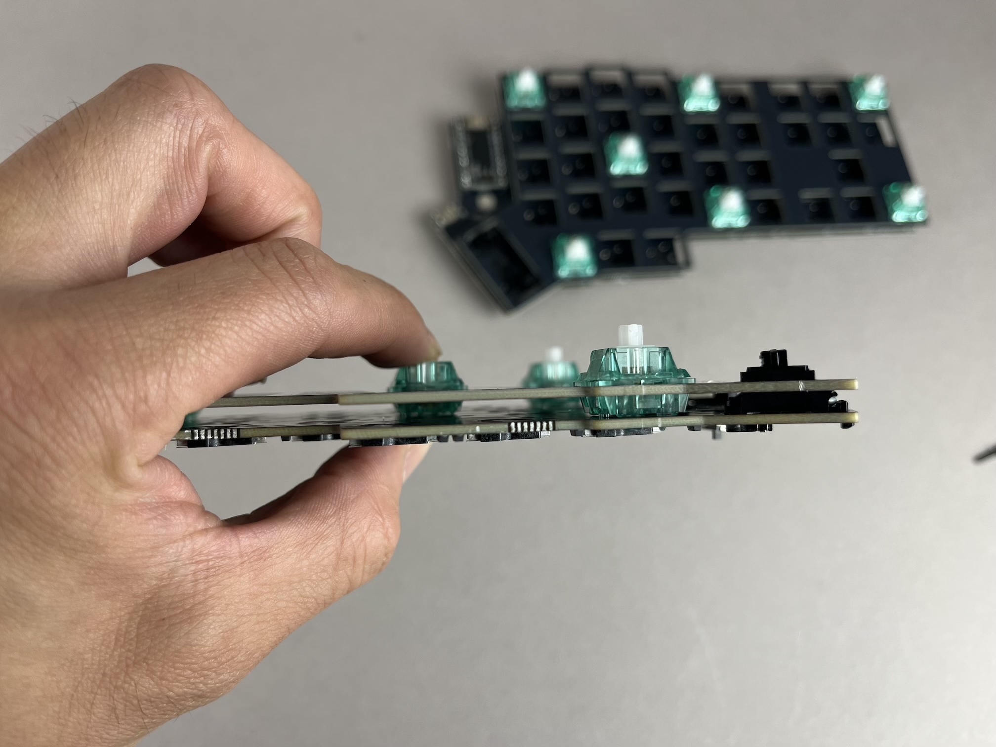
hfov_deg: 67.3
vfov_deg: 53.1
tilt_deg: -69.4
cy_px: 374
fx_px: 748
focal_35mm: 26
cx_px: 498
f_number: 1.6
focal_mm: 5.1
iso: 40
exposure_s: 1/180
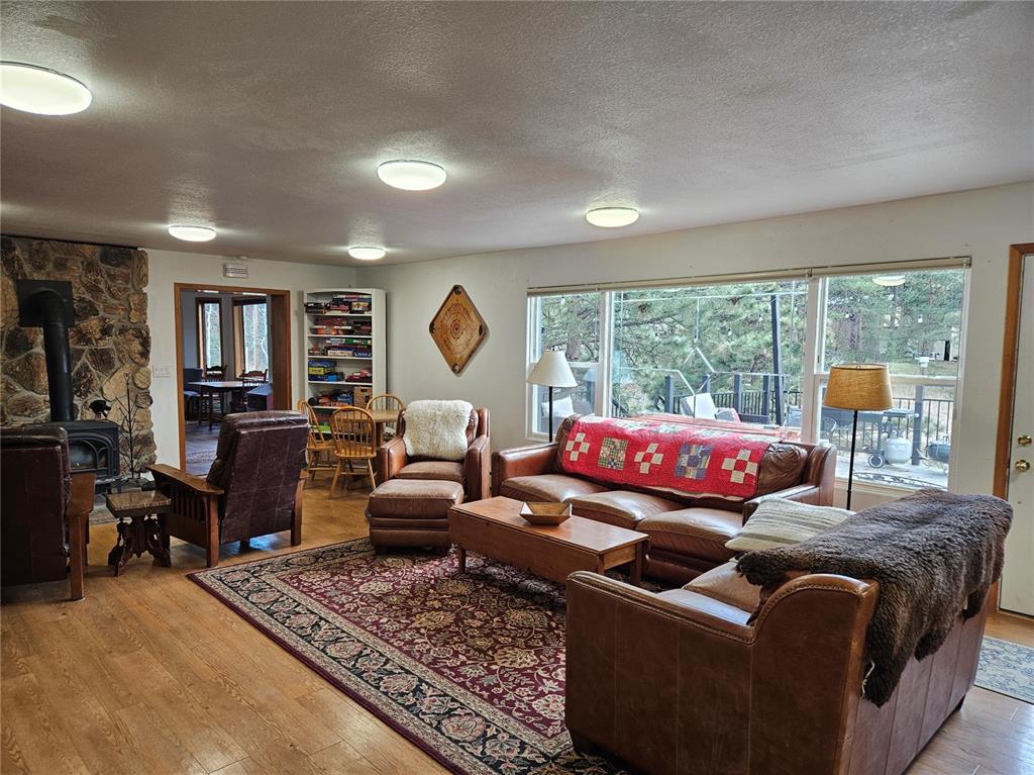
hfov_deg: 74.0
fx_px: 687
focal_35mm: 23
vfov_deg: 58.8
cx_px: 517
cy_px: 388
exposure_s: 1/120
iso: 100
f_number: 1.8
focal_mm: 5.4
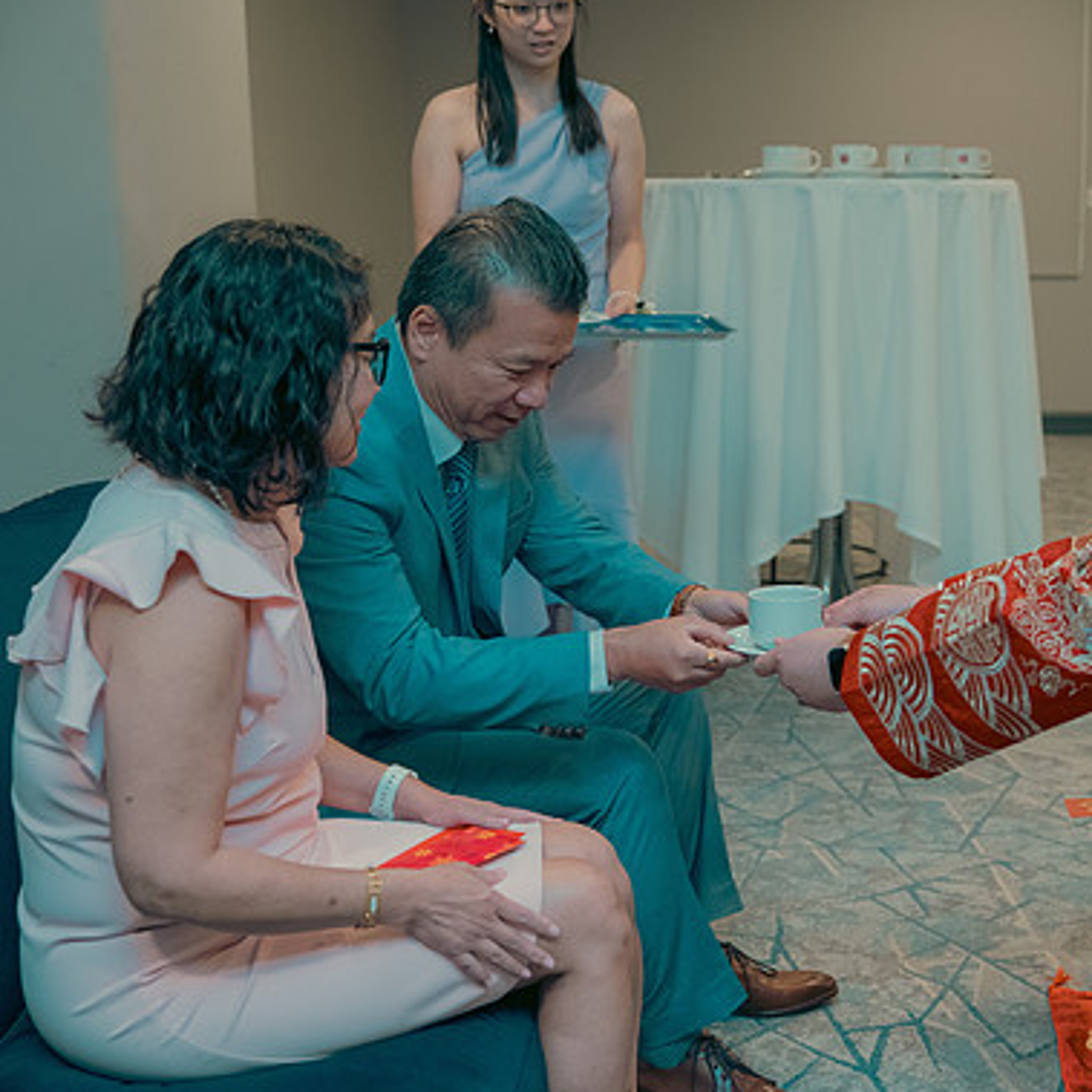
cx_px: 813
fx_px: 1856
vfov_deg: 32.8
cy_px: 540
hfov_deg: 32.2
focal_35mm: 52
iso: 2500
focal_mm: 40
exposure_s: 1/160
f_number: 3.5
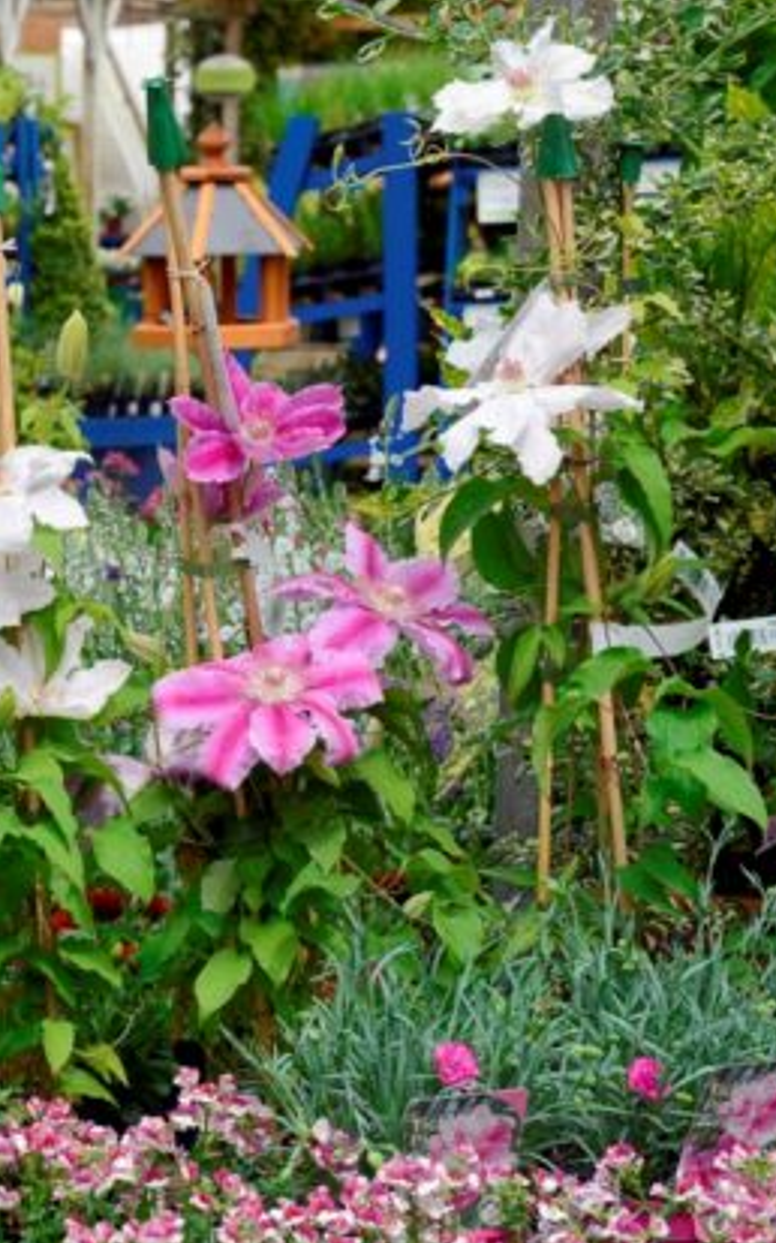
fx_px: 3656
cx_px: -122
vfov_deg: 19.3
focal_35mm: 108
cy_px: 623
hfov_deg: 11.9
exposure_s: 1/200
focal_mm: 70
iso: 320
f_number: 11
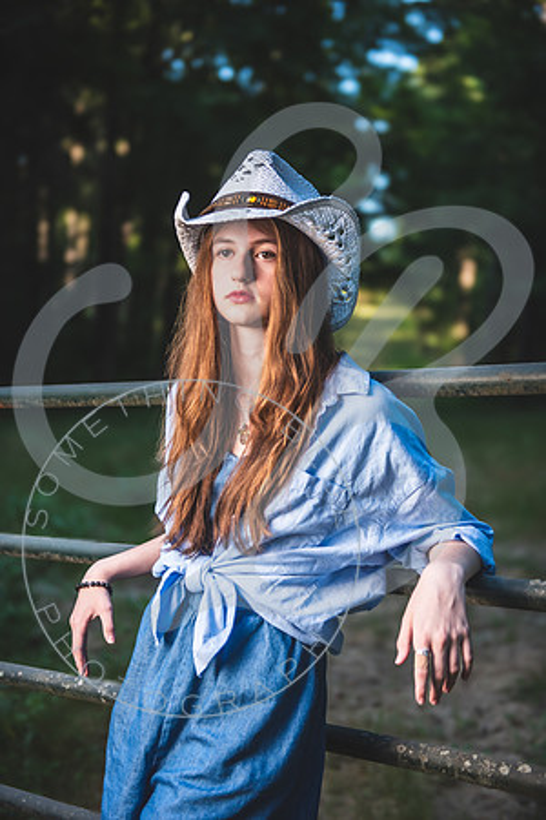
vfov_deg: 38.2
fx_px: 1183
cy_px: 410
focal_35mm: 52
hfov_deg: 26.0
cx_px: 273
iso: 100
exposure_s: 1/320
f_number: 2.8
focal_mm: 52
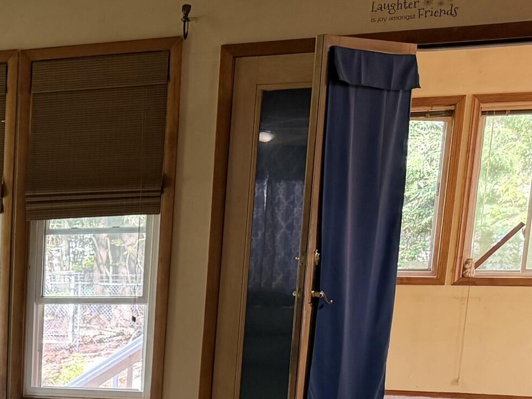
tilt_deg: -13.8
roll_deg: +2.2
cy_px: 474
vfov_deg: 18.9
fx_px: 1137
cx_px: -231
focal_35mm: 74
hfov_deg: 22.4
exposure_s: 1/82
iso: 200
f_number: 1.78
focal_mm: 6.76
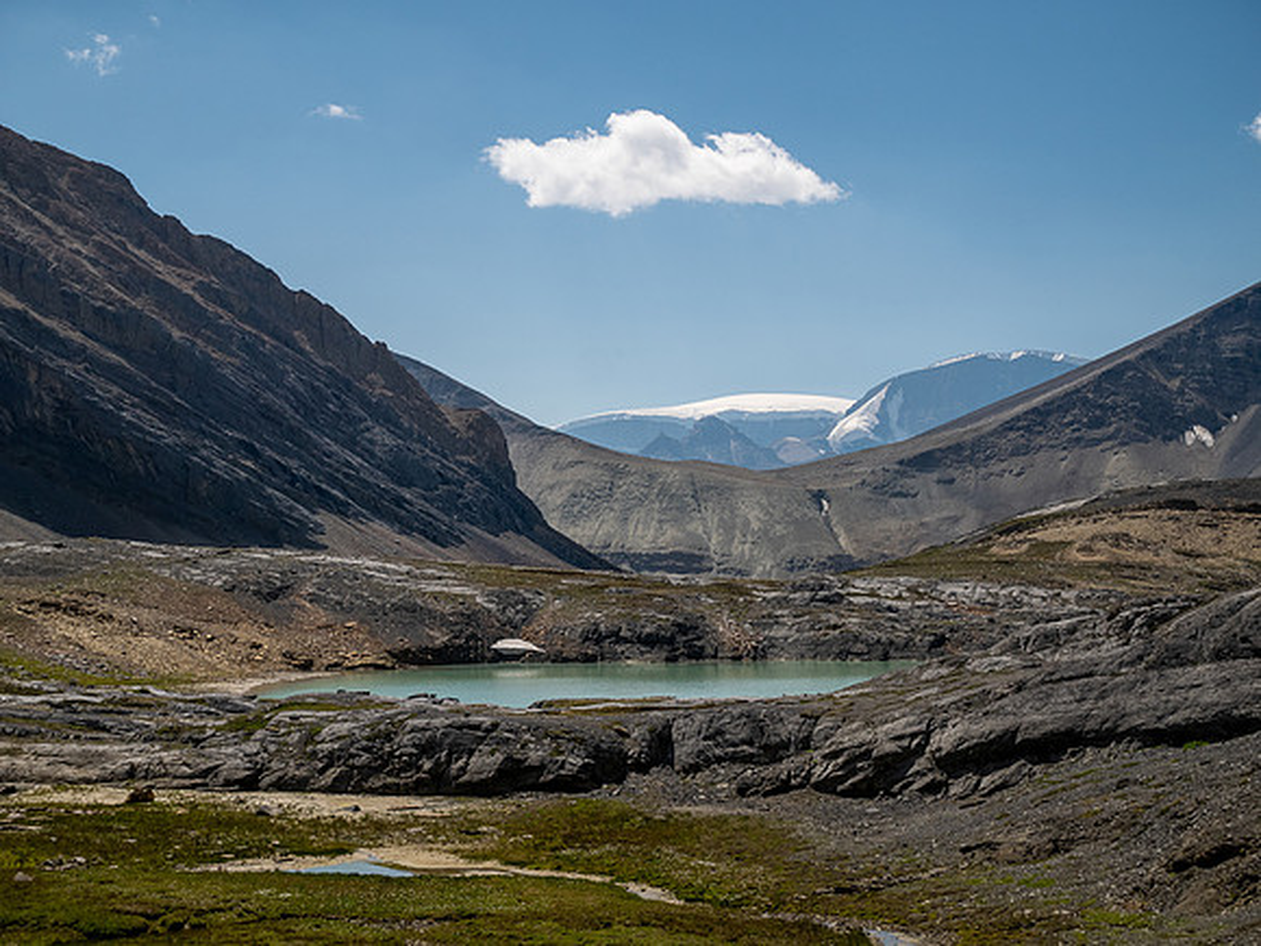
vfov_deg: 22.9
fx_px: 2331
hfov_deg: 30.3
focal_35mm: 64
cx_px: 630
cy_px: 473
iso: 200
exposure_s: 1/320
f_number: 8
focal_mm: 32
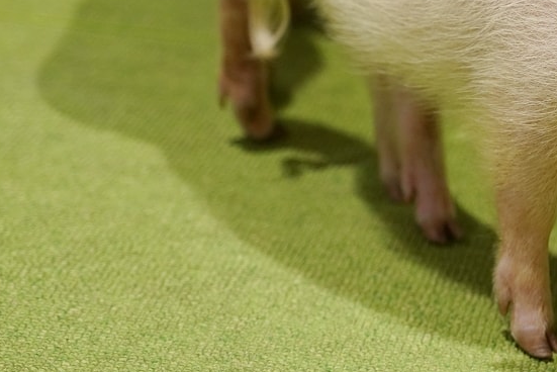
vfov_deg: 9.2
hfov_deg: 13.7
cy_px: 13
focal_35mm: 148
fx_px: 2291
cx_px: 522
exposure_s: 1/160
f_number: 3.2
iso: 1600
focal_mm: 68
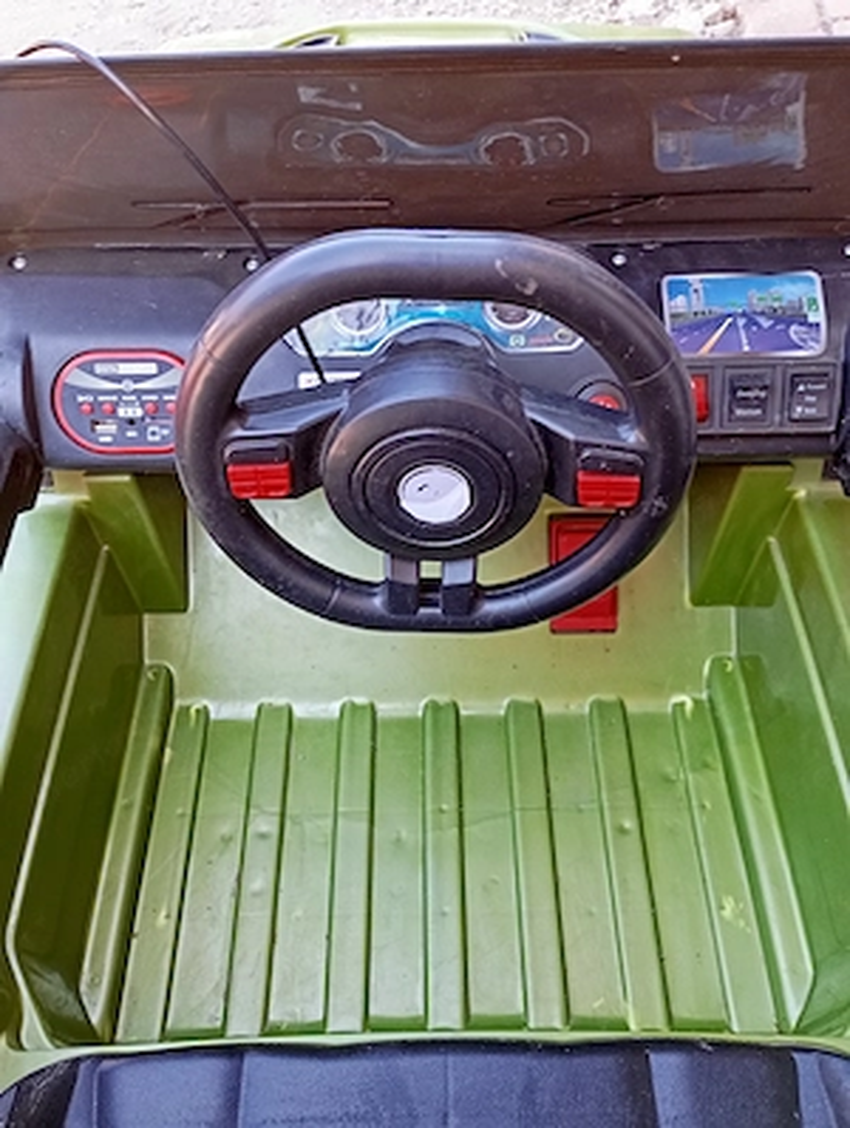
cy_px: 564
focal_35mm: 28
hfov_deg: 49.9
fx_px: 914
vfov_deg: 63.4
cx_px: 425
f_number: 1.8
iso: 353
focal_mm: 4.27
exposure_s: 1/50
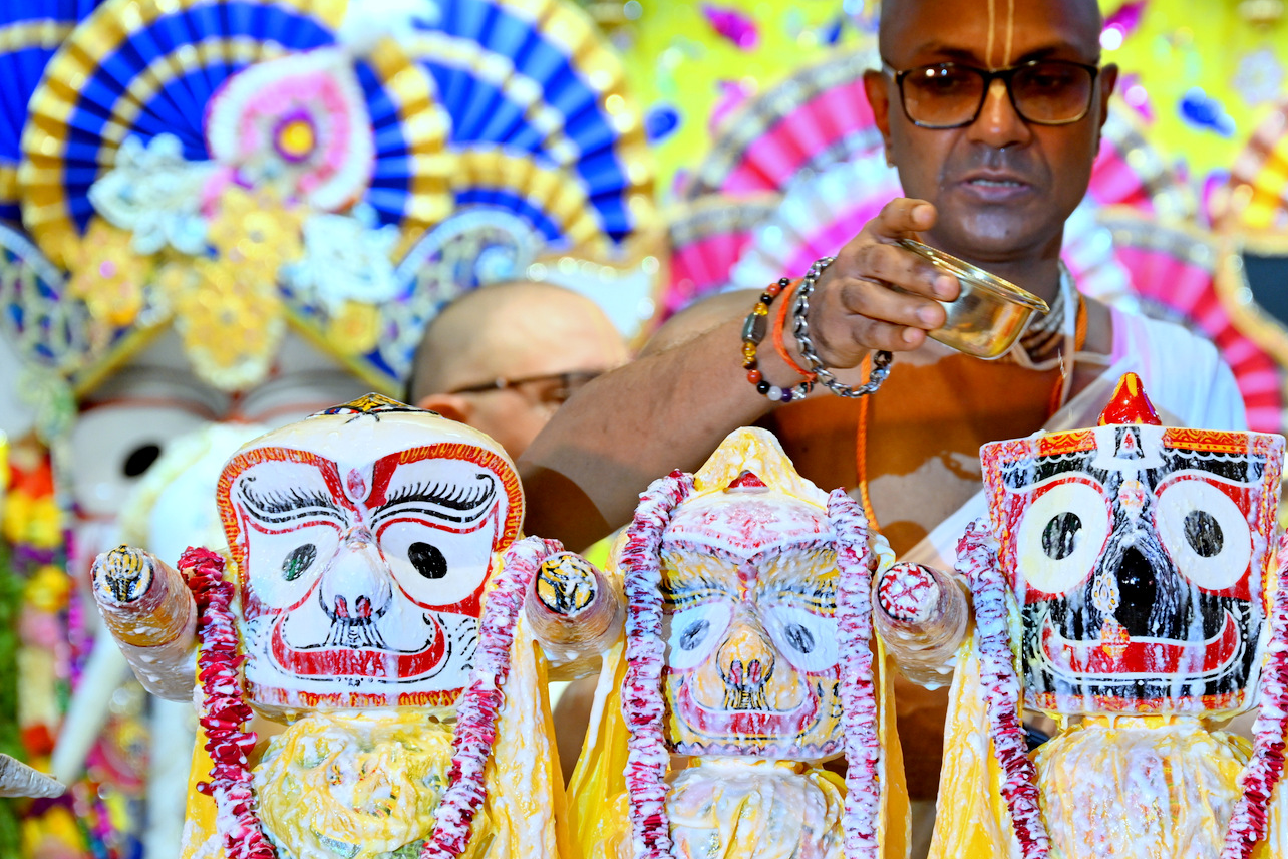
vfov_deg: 8.5
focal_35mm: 162
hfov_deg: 12.7
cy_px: 534
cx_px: 786
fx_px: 5796
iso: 1250
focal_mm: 130
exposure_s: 1/125
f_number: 6.3
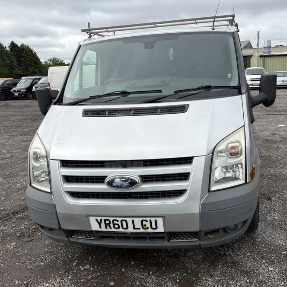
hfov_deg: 52.2
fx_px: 291
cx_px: 171
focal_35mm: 31
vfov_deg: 52.5
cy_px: 143
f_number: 1.6
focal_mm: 5.96
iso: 50
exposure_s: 1/2208
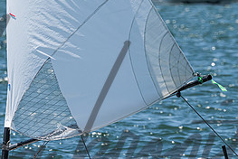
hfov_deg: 2.0
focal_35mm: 1042
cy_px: 175
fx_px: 6896
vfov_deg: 1.3
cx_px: 187
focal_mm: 400
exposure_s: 1/640
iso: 400
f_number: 11
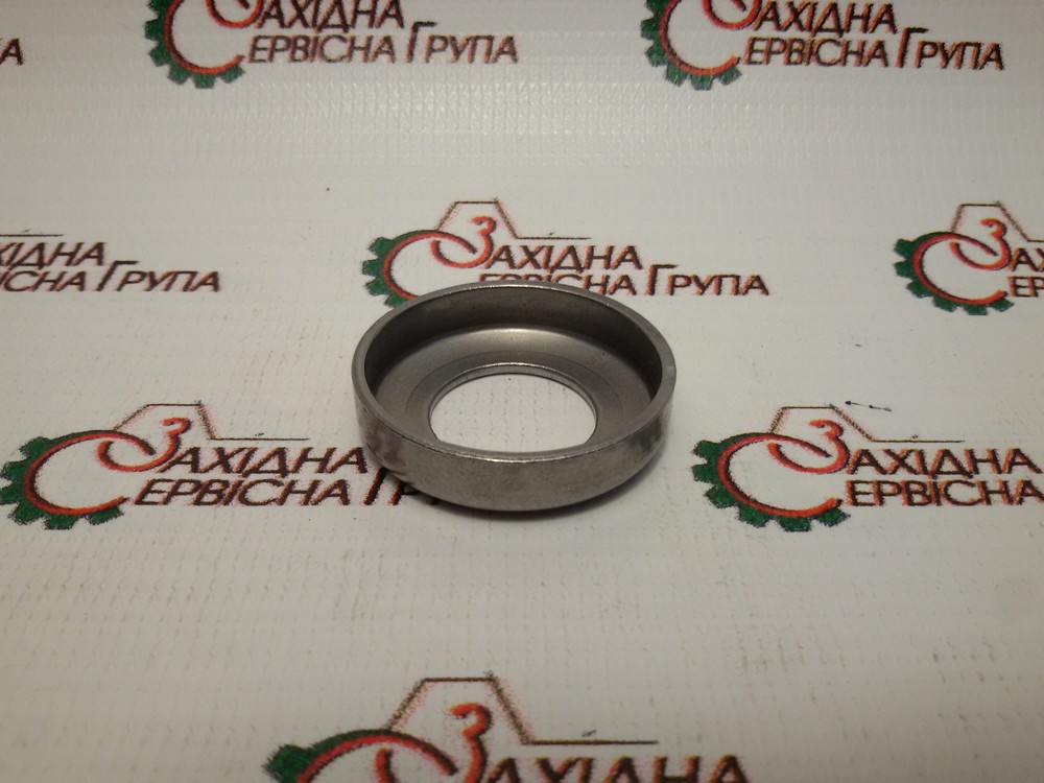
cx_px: 522
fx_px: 935
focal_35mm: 31
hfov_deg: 58.4
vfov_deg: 45.4
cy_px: 392
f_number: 2.4
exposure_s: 1/100
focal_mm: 2.93
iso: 50
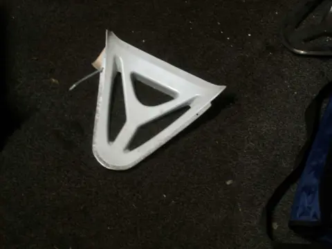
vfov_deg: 23.7
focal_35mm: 62
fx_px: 595
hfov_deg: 31.2
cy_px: 124
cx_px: 166
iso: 50
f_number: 3.7
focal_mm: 10.36
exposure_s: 1/2.5
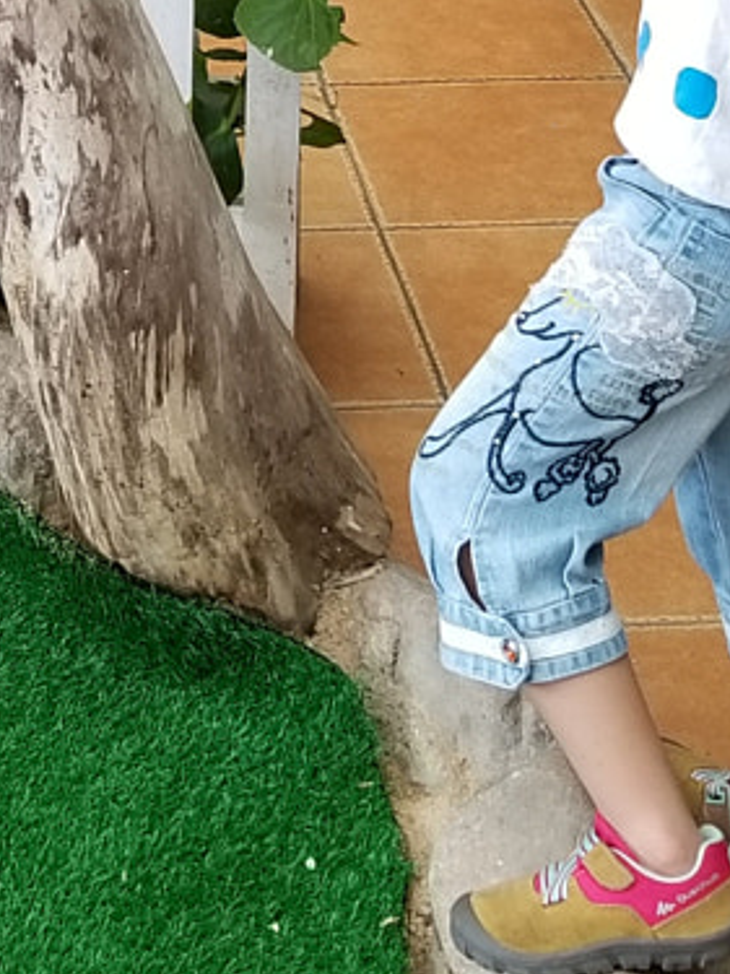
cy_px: -231
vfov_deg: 16.9
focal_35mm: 111
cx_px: -223
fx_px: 3123
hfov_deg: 12.9
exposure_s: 1/50
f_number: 1.7
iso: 100
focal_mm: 4.25
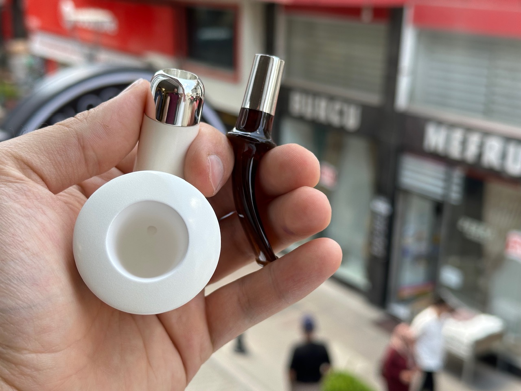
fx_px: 722
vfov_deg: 30.3
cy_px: 196
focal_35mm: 48
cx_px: 260
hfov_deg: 39.7
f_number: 1.78
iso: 64
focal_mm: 6.86
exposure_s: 1/399
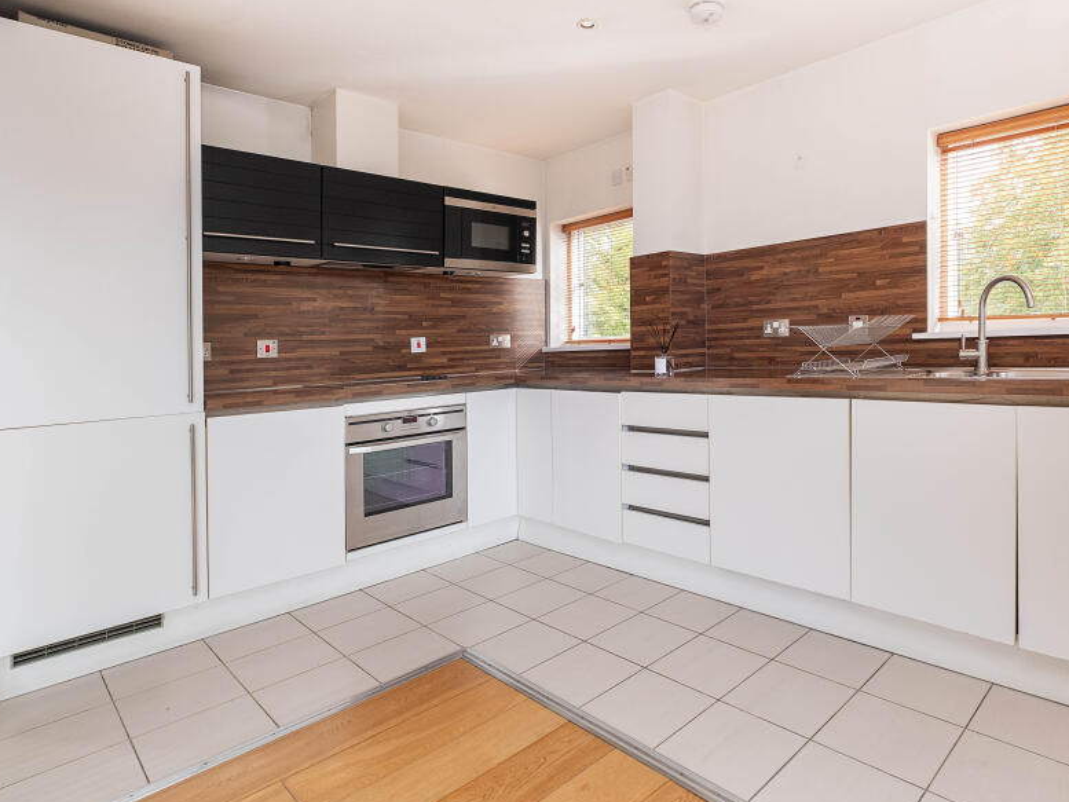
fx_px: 587
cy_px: 345
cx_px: 682
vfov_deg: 68.4
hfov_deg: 82.7
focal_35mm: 19
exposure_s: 1/25
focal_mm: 10
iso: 400
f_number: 6.4
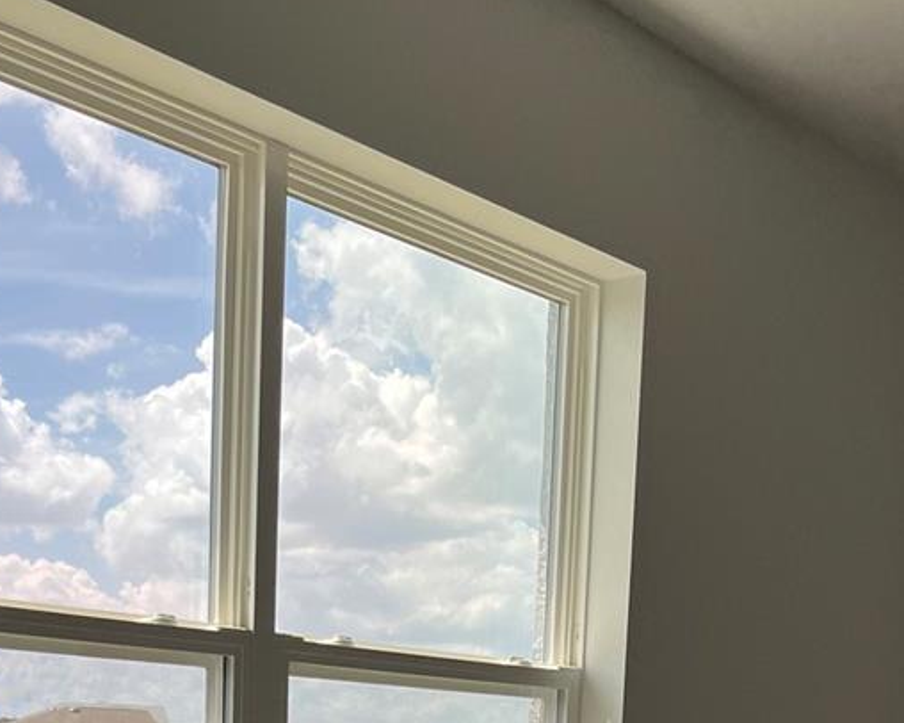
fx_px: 1605
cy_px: 910
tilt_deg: -6.7
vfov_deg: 22.9
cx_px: 290
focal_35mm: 60
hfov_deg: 31.2
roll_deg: -3.4
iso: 50
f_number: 1.6
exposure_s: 1/1404
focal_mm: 5.1
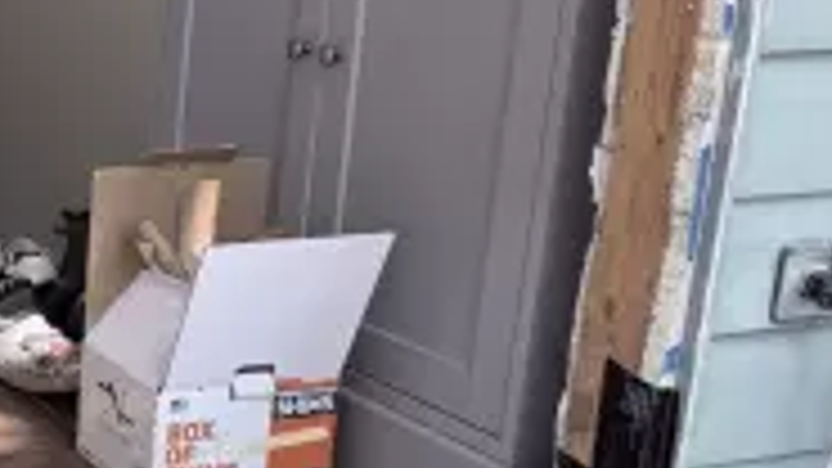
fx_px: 1743
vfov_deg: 15.1
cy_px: 441
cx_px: -130
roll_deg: +0.1
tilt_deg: -19.3
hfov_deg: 24.6
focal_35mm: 79
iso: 80
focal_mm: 6.76
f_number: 1.78
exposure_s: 1/176
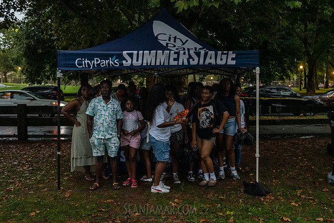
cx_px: 164
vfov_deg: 36.8
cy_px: 112
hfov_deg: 53.0
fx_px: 335
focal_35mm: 36
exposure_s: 1/125
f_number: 3.2
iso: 4000
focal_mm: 35
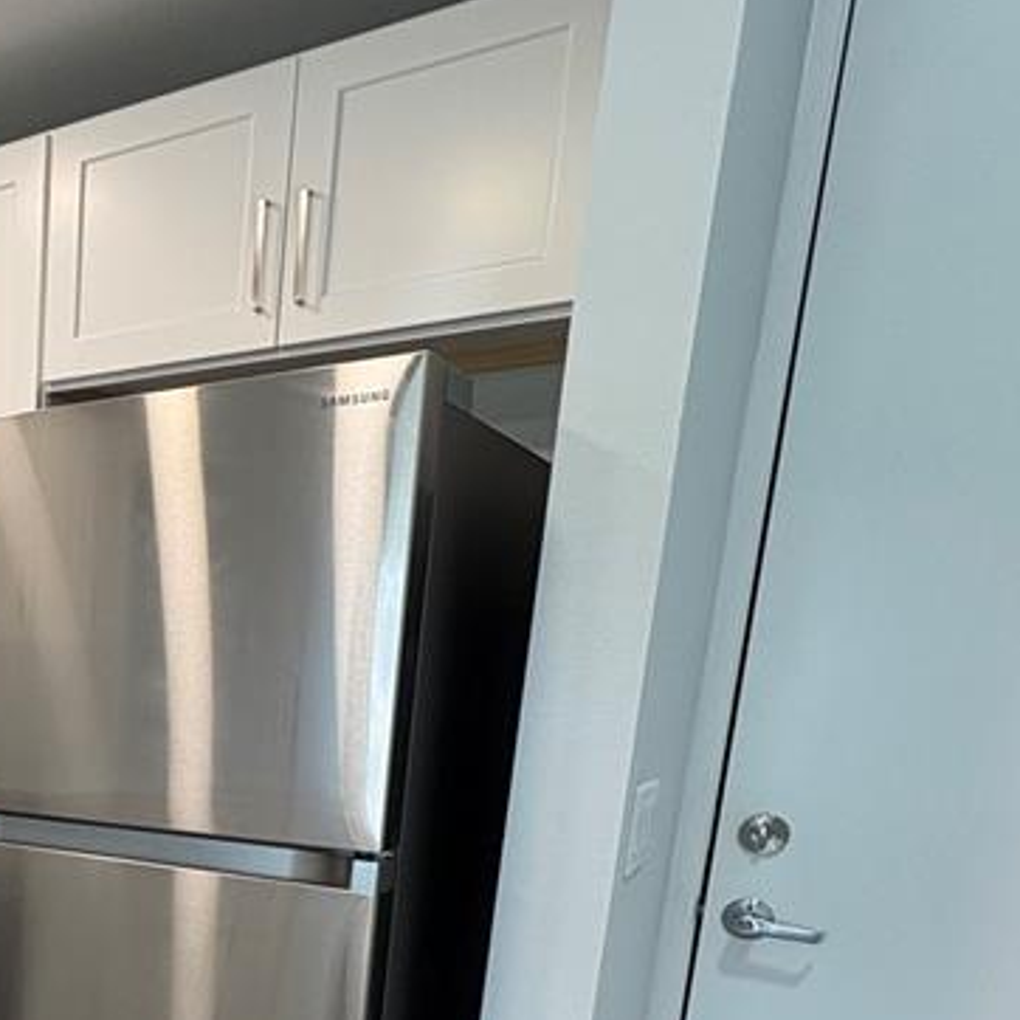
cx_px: -130
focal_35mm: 35
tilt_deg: -11.3
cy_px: 879
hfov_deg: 38.2
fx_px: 1167
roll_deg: -0.5
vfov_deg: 43.9
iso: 125
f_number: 2.2
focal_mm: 2.22
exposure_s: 1/60
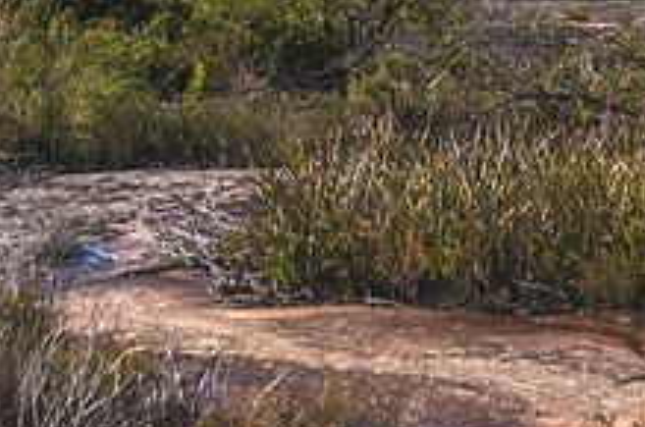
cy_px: -117
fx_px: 1752
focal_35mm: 98
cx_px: 115
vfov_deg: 13.4
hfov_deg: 20.6
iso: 400
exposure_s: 1/8000
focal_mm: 24
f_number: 5
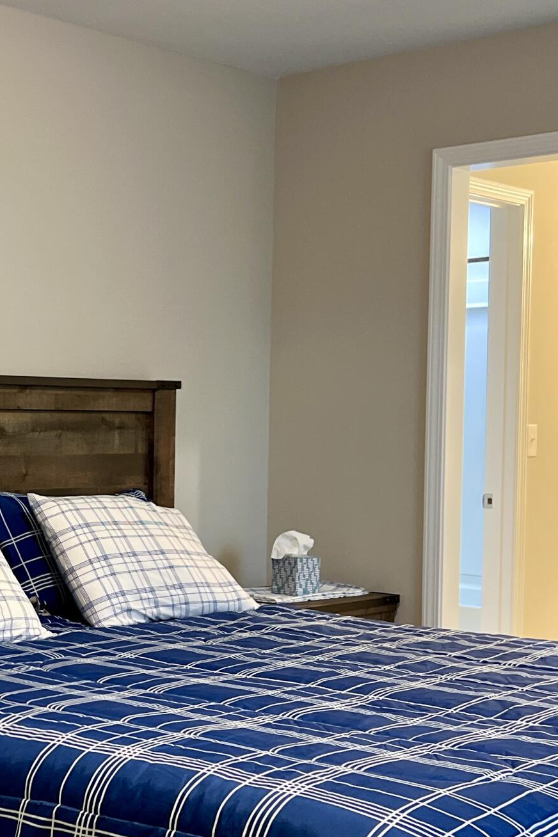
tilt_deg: -2.1
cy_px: 469
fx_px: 1441
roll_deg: -1.0
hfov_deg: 20.6
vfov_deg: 32.3
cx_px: -101
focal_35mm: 62
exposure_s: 1/60
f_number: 1.5
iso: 200
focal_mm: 5.7
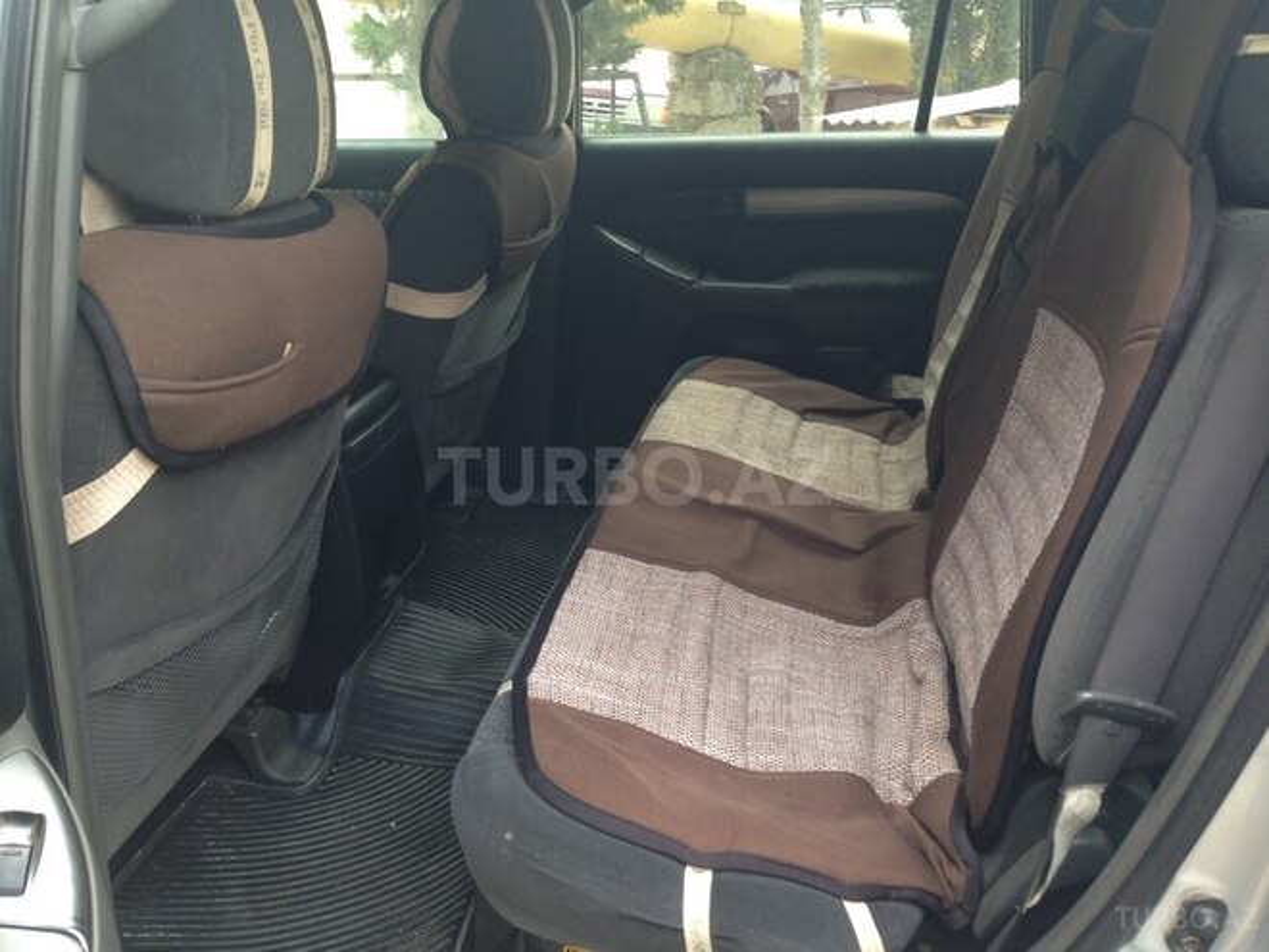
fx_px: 1210
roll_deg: +2.9
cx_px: 634
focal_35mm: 33
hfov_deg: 55.4
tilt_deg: -21.0
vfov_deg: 42.9
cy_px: 476
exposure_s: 1/24
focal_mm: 4.12
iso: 50
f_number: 2.4
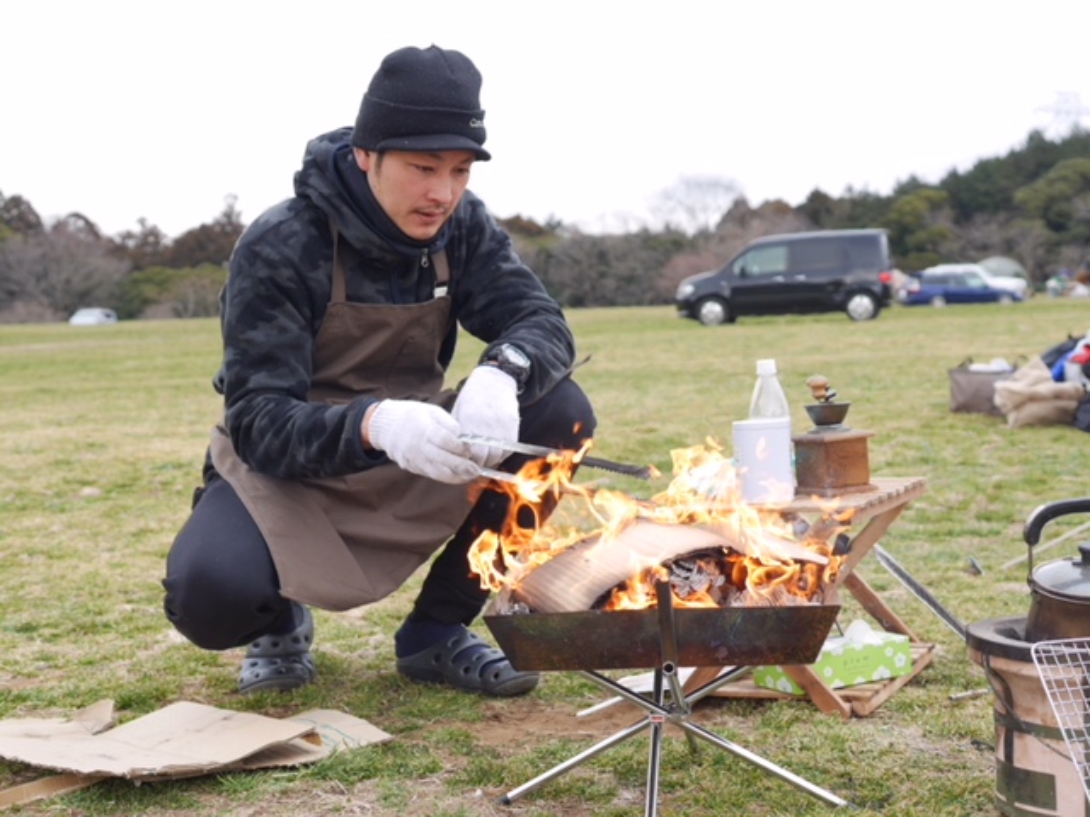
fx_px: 1574
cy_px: 408
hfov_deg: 38.2
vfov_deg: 29.1
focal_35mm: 50
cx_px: 545
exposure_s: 1/400
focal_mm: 25
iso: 200
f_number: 2.8
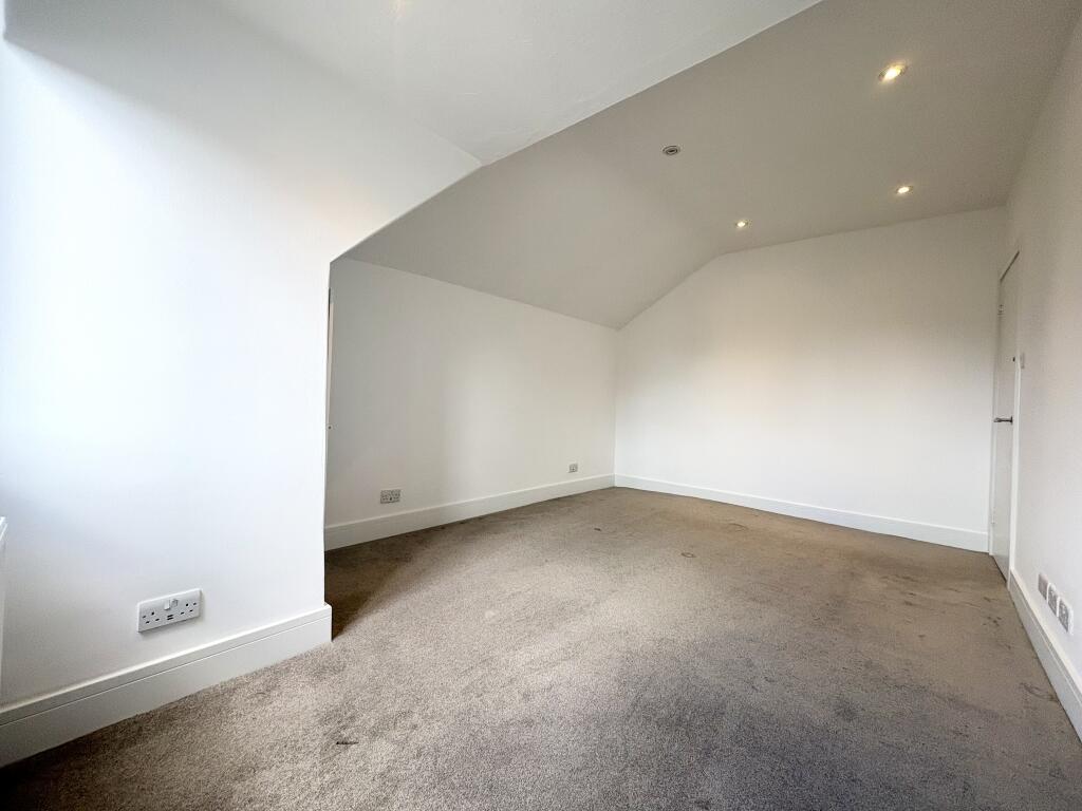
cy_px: 406
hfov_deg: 102.1
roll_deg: -1.5
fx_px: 438
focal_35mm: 14
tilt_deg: -0.2
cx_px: 541
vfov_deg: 85.7
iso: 100
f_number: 2.2
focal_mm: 2.22
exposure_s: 1/100
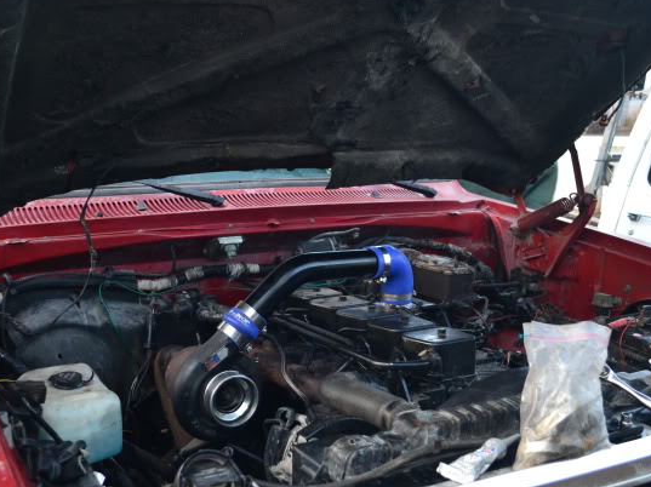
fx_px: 808
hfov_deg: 43.8
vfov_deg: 33.5
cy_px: 230
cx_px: 278
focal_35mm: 43
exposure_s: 1/30
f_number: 3.8
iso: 800
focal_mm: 20
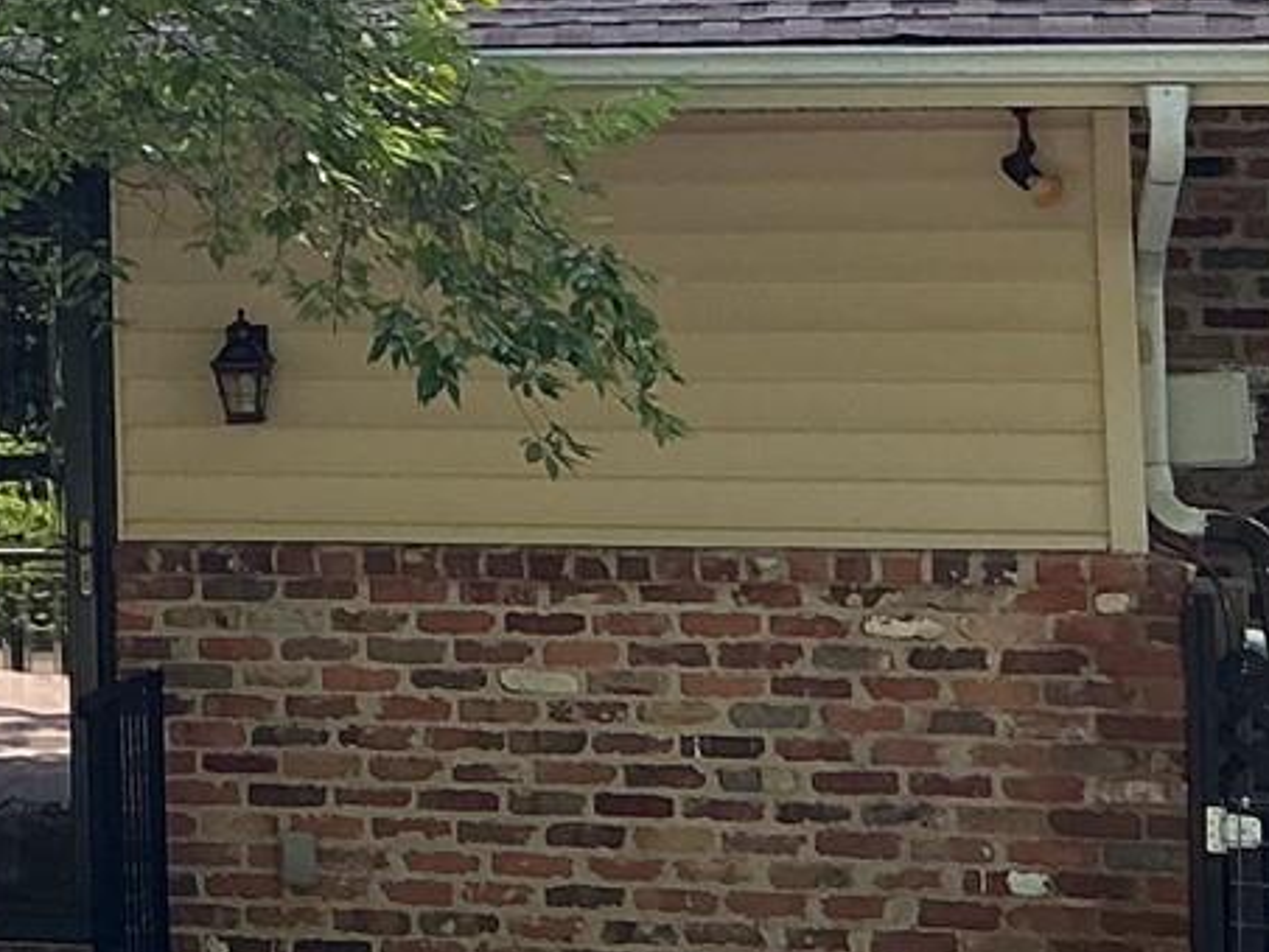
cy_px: -168
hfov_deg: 14.4
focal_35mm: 131
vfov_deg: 11.1
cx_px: -395
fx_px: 4804
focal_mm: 3
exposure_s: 1/273
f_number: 1.8
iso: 25
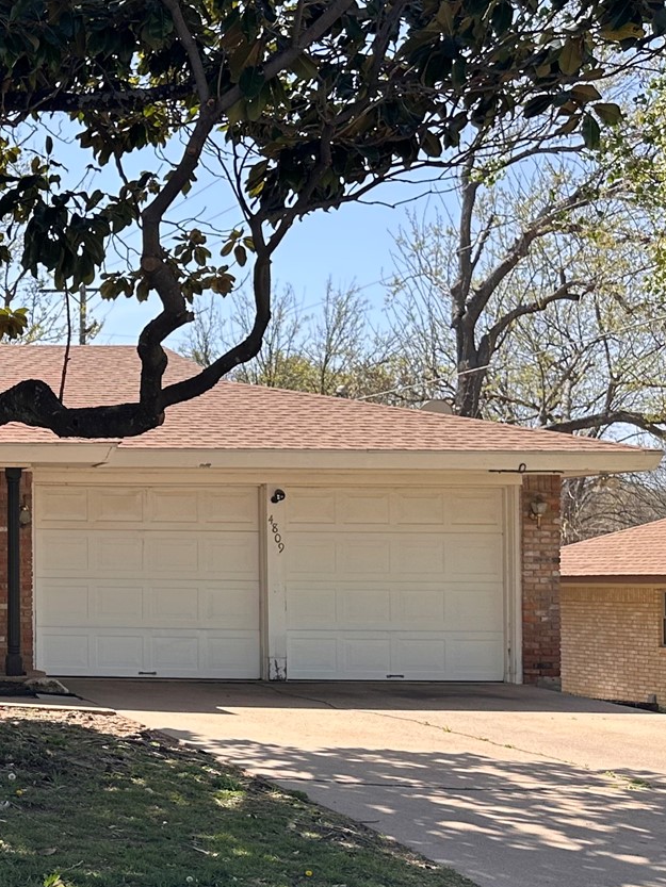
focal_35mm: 59
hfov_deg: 21.0
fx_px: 1513
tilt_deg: +1.8
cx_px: -332
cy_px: 511
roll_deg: -0.2
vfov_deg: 32.6
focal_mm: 6.86
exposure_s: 1/1988
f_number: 1.78
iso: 80
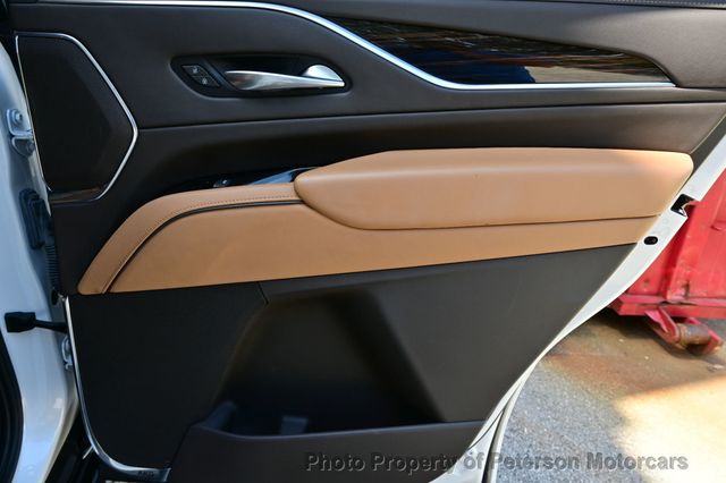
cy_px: 242
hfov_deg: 73.8
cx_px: 363
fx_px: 484
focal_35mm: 24
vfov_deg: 53.1
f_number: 5
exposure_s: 1/100
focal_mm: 16
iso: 100
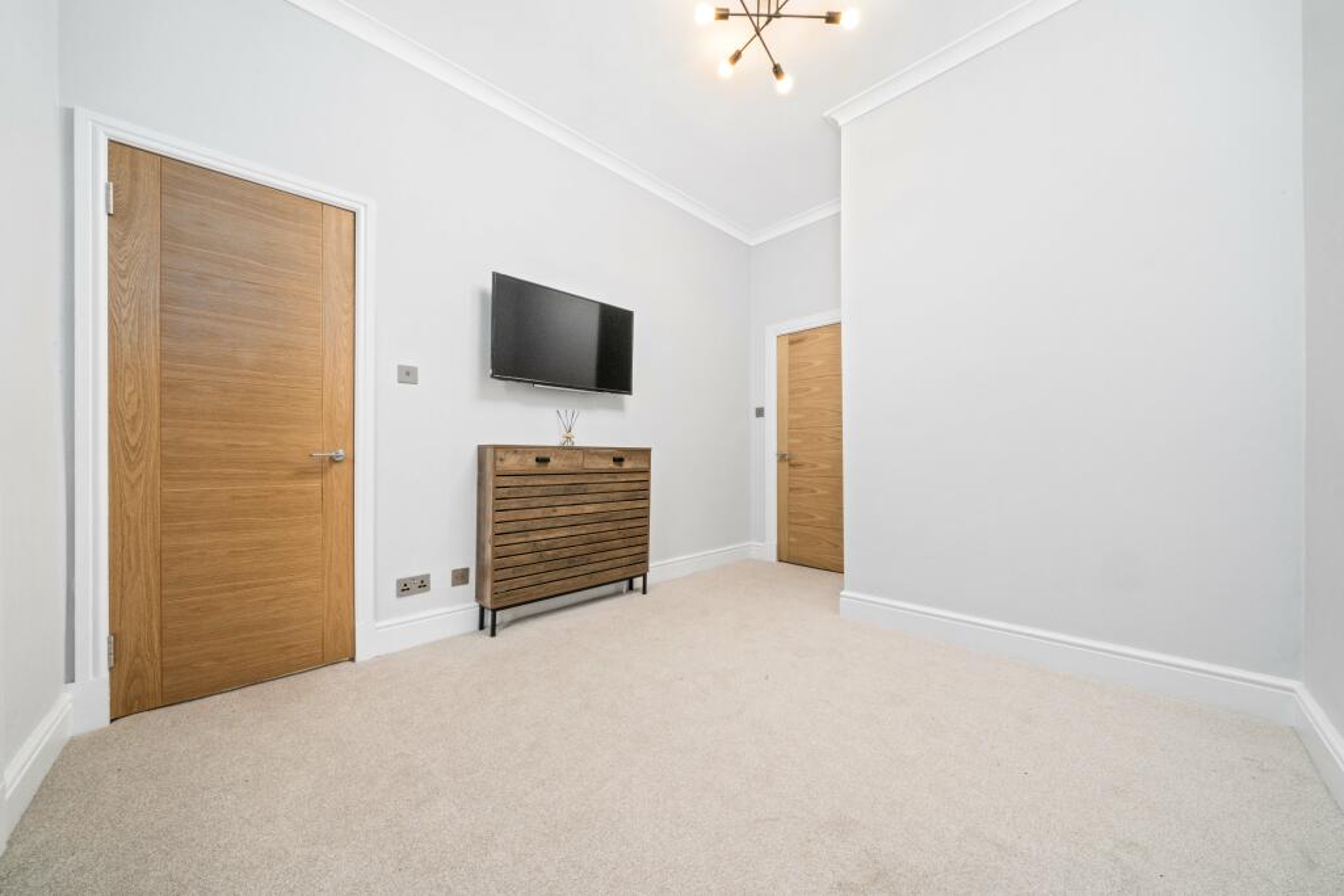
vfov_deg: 90.0
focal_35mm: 12
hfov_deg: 112.6
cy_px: 448
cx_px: 672
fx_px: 448
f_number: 22
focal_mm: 12
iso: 800
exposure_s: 1/1.67
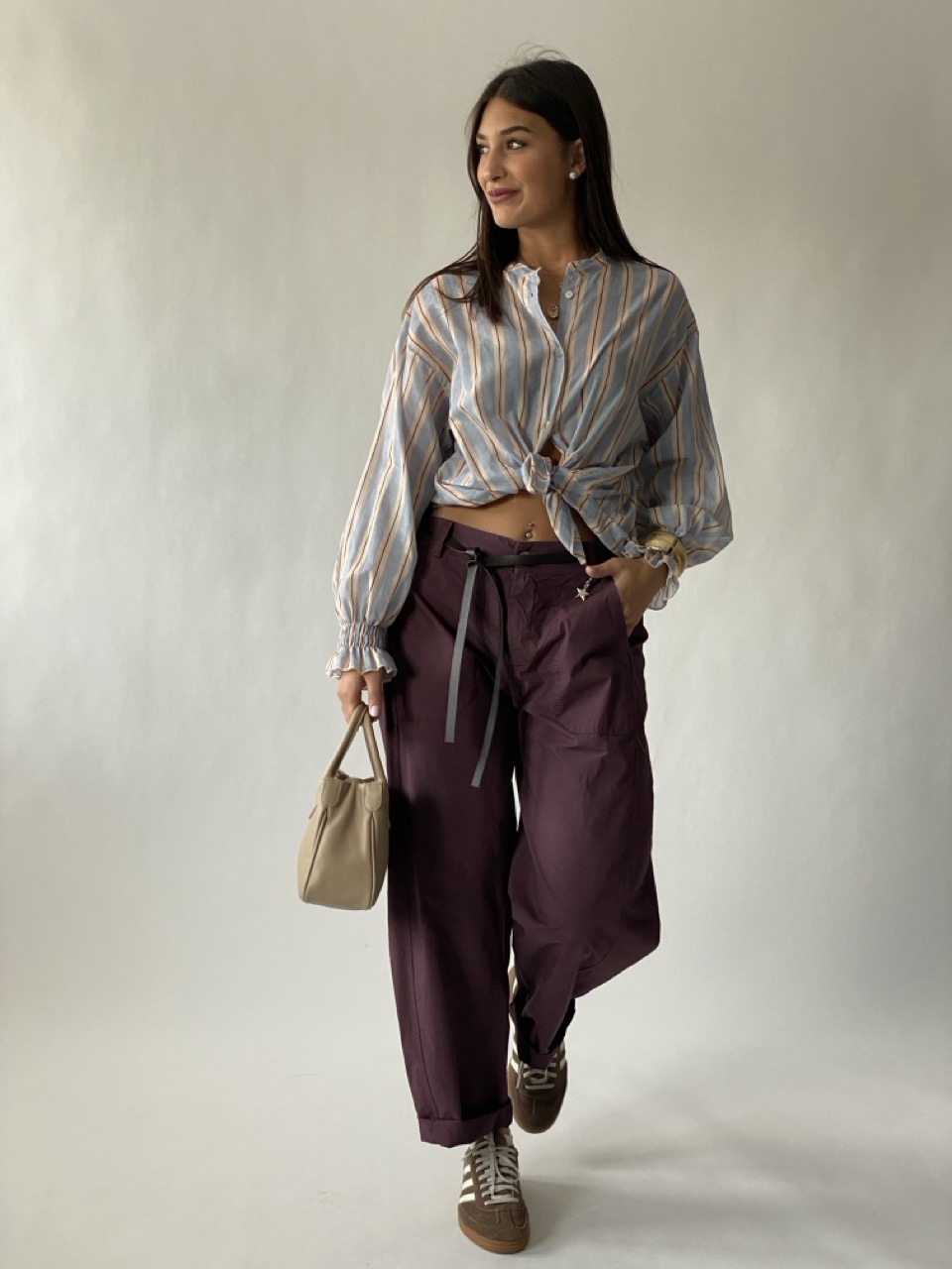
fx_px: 1907
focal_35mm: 52
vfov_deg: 36.8
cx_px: 476
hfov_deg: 28.0
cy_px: 634
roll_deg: -2.6
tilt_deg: -6.2
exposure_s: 1/100
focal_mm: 6
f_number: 2
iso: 64
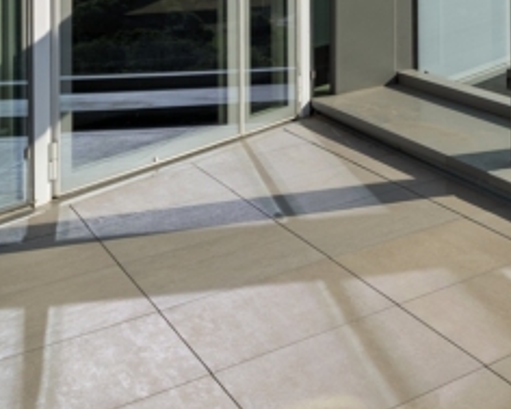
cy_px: -184
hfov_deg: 26.1
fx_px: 832
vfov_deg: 23.0
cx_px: 747
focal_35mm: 55
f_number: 11
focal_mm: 17
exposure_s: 1/150
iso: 100
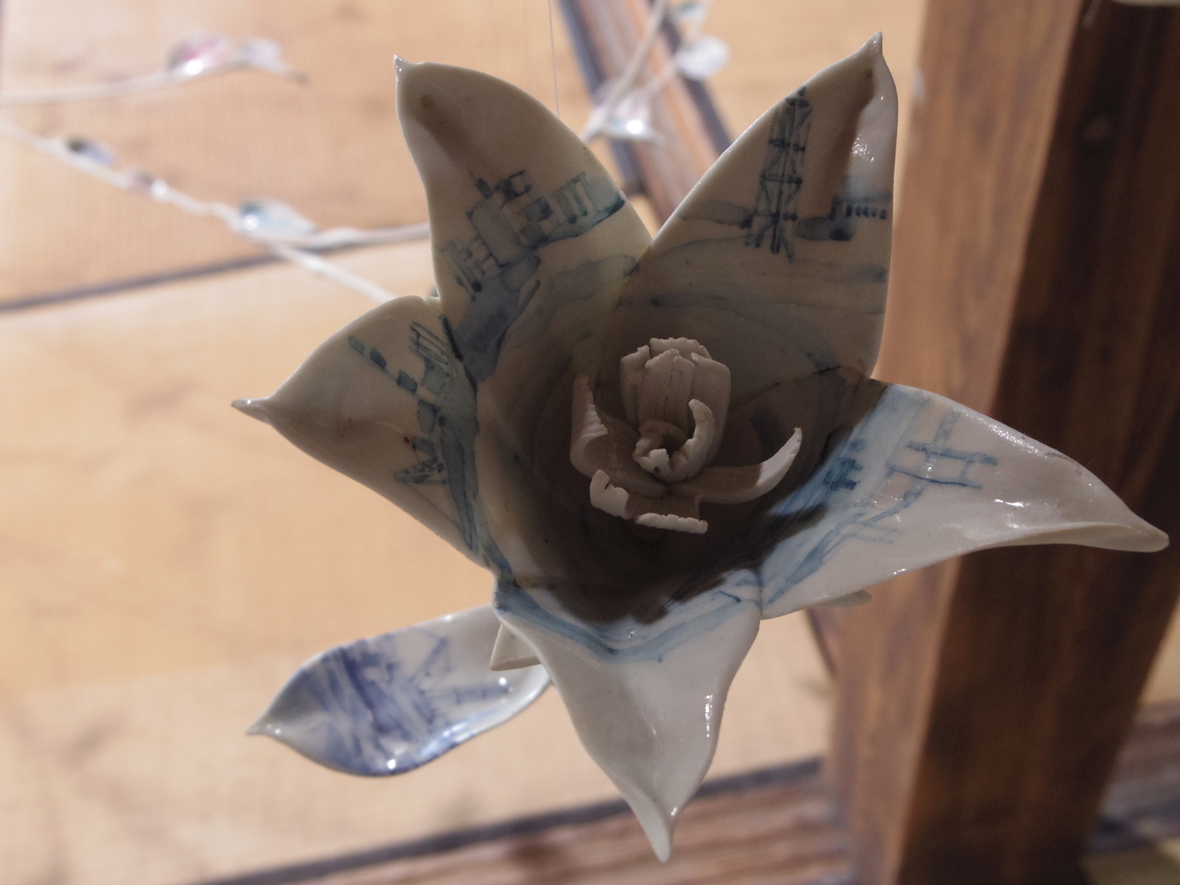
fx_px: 1500
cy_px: 442
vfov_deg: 32.9
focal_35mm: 44
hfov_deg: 42.9
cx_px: 590
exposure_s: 1/60
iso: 640
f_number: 3.2
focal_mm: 8
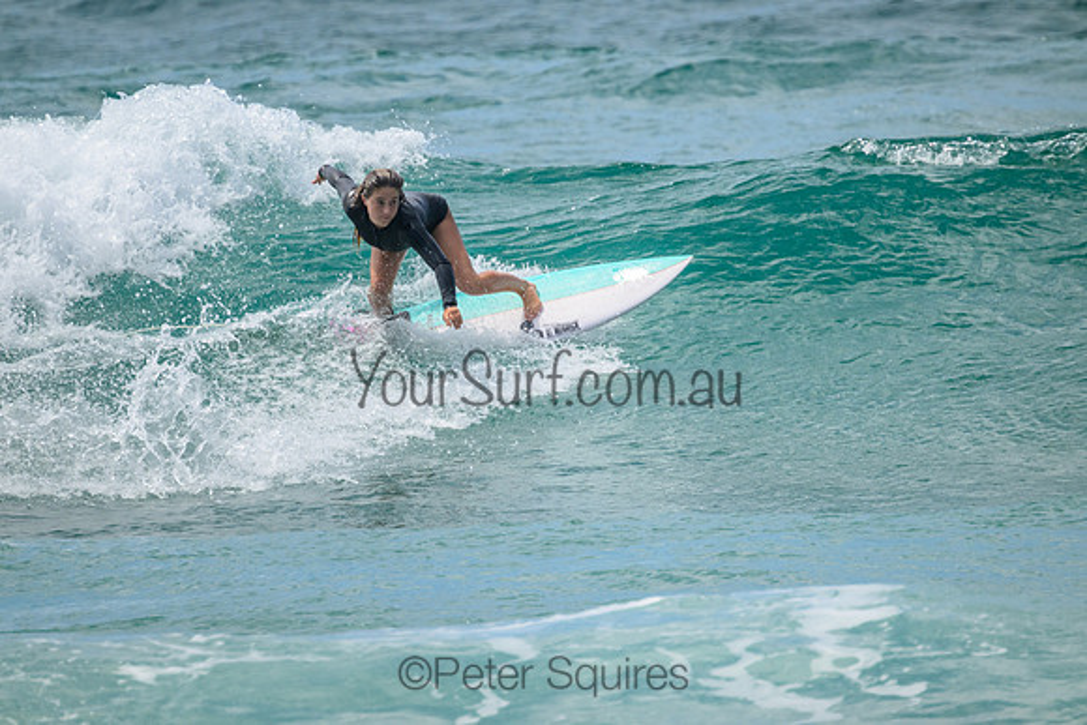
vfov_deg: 1.7
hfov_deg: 2.6
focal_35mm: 800
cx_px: 544
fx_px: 24160
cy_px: 362
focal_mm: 800
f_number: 11
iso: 1000
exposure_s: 1/2000
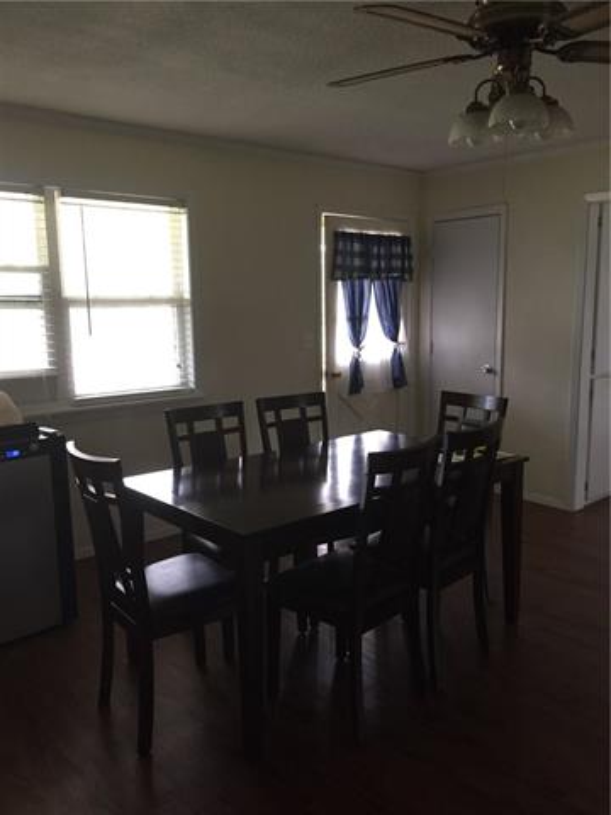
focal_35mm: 29
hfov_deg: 48.2
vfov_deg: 61.7
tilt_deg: -8.7
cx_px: 306
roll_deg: +1.0
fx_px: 682
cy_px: 408
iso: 125
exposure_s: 1/30
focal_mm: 4.15
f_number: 2.2
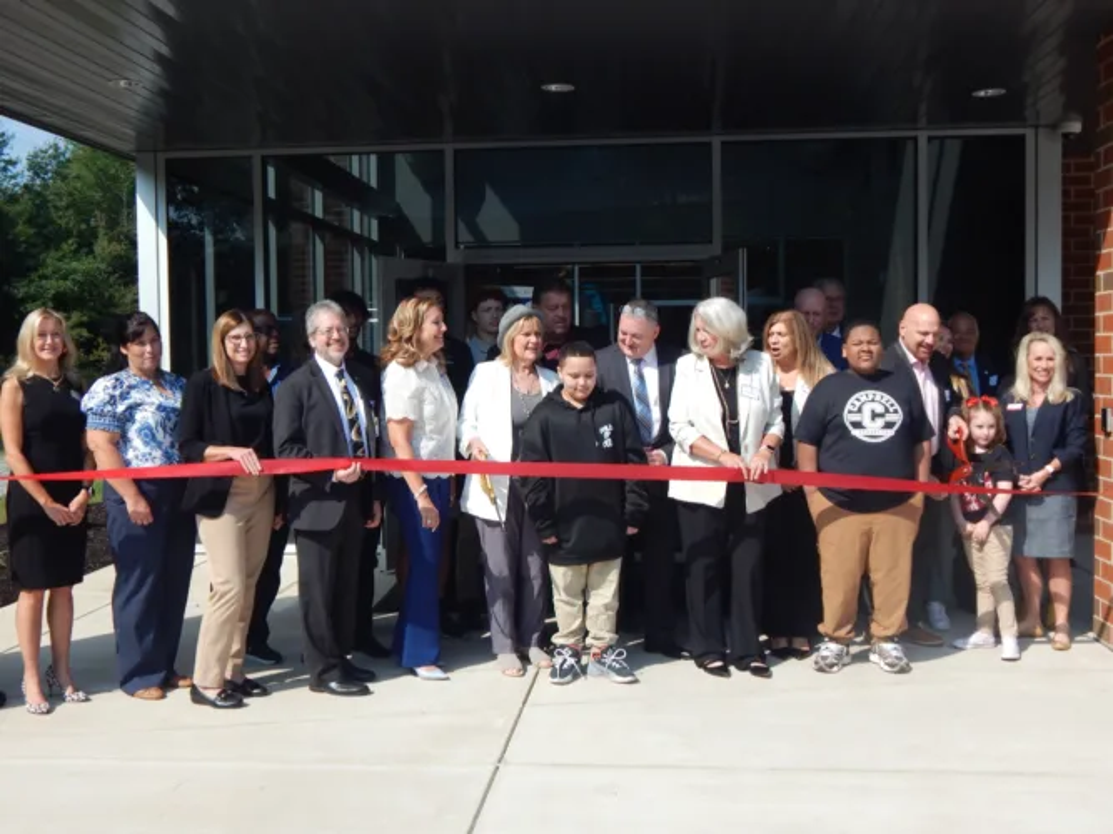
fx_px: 1222
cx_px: 556
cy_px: 417
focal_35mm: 38
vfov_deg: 37.7
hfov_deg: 49.0
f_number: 6.9
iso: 125
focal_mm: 6.8
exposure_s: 1/400
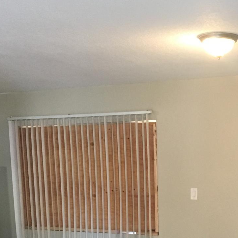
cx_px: 214
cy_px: 284
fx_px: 552
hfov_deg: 23.7
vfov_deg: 22.4
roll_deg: +0.3
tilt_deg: -12.6
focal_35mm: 71
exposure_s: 1/30
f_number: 2.2
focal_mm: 4.15
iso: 125
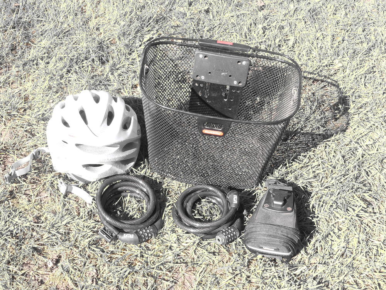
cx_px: 193
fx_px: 580
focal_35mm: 52
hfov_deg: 36.8
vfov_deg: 28.0
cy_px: 145
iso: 100
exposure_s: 1/200
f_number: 4
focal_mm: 9.4
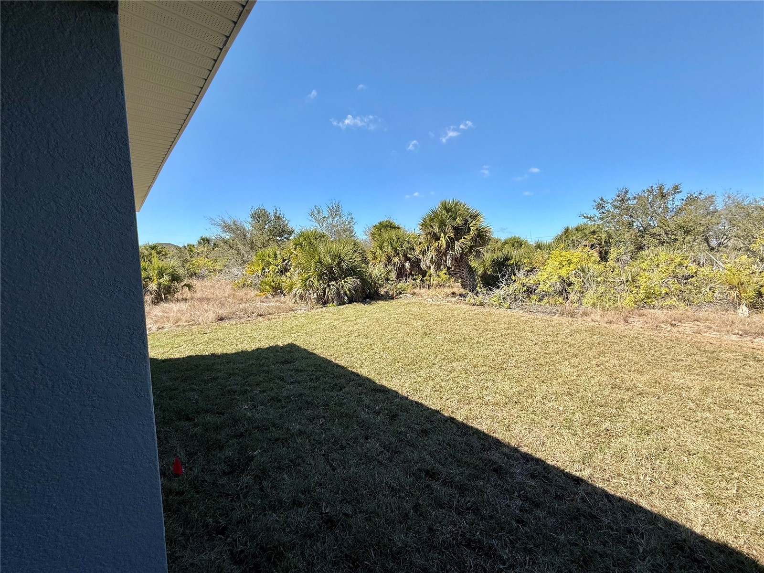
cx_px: 382
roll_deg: +0.5
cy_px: 286
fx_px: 309
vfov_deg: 85.7
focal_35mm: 14
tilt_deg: -6.1
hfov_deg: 102.1
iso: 50
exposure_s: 1/1656
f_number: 2.2
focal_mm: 2.22
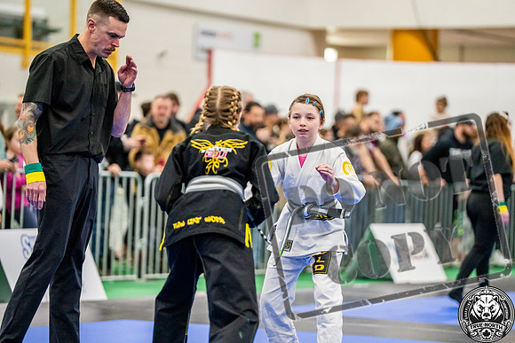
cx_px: 258
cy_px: 172
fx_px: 2347
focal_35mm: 164
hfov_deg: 12.5
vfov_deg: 8.4
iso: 5000
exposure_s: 1/500
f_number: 2.8
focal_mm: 164
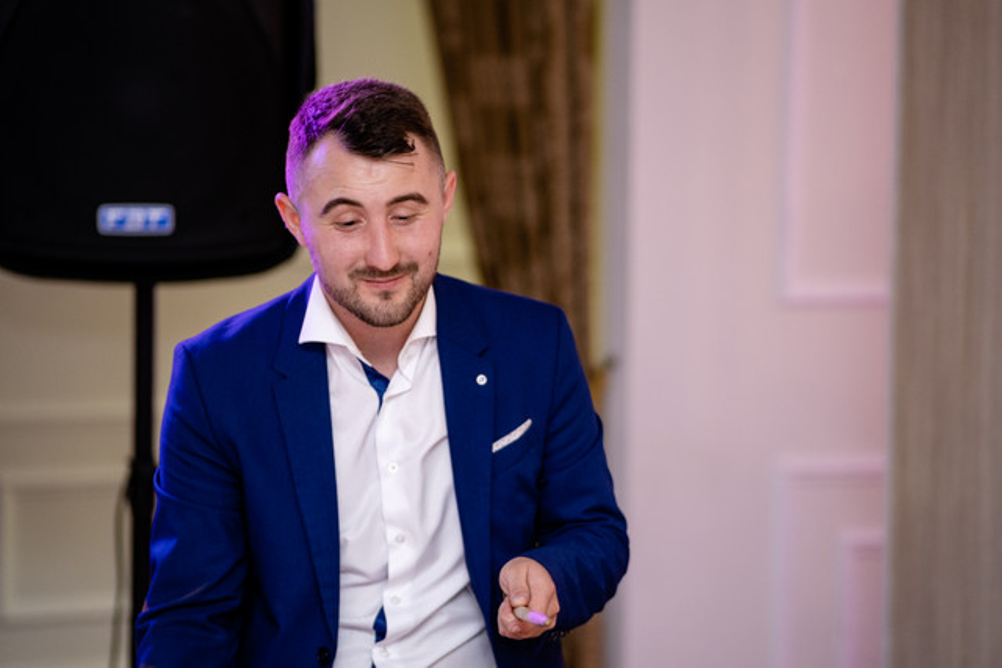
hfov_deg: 16.0
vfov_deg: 10.7
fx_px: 3563
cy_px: 334
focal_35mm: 128
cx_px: 501
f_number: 1.8
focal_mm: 85
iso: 800
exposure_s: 1/200
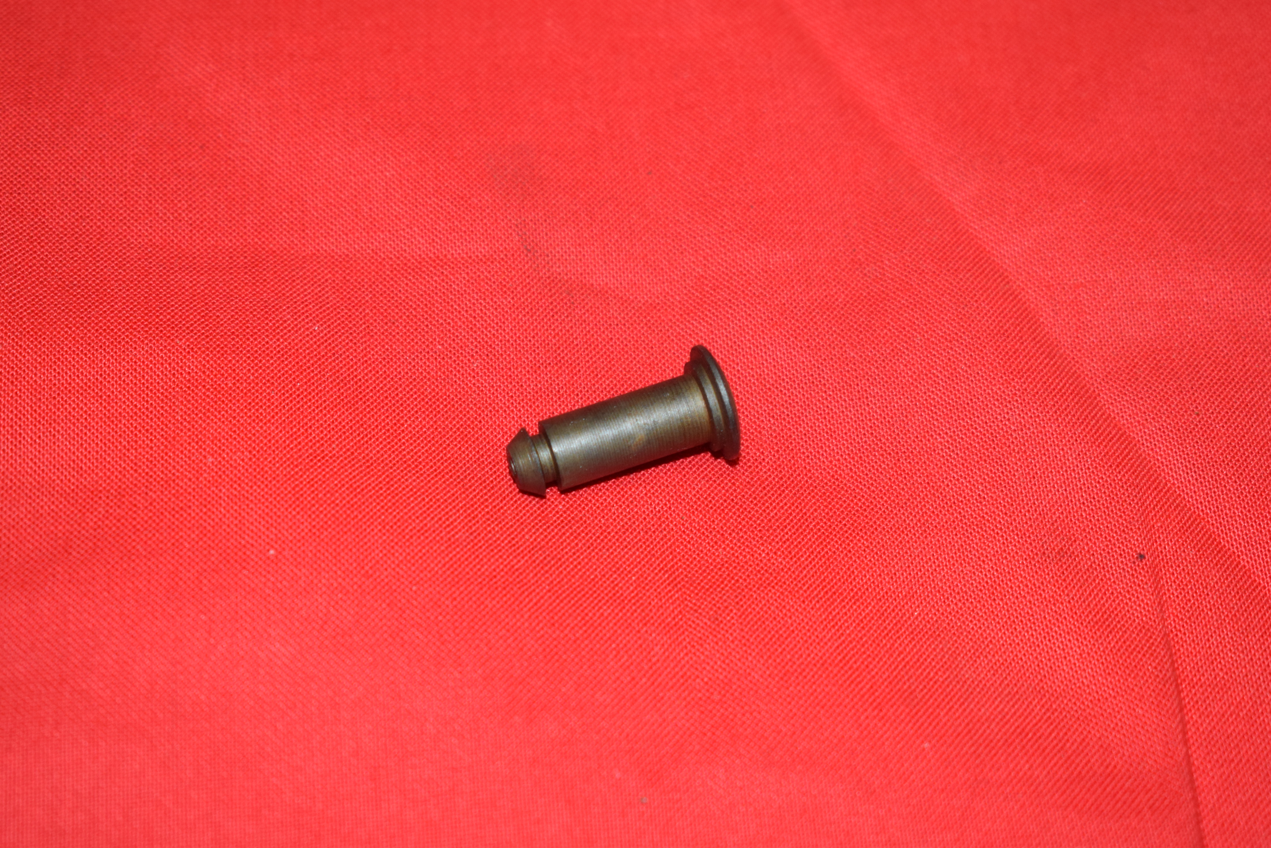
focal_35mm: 72
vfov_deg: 18.9
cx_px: 636
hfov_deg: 28.1
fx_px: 2542
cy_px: 424
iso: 800
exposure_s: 1/125
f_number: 5.6
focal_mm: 48
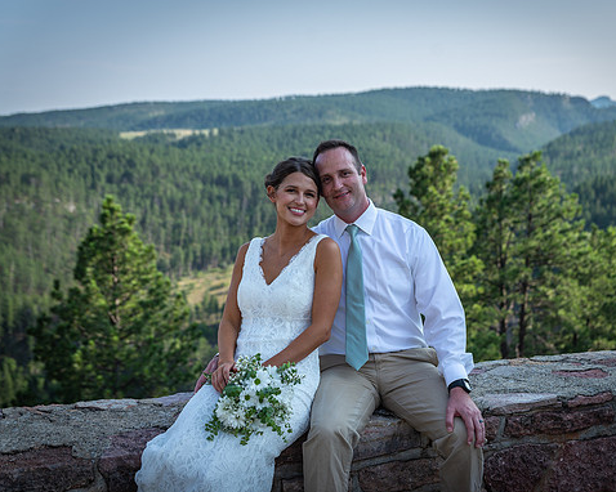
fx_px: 1039
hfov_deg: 33.0
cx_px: 357
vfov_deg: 26.7
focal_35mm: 57
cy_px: 245
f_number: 3.5
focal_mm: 50
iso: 80
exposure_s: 1/500
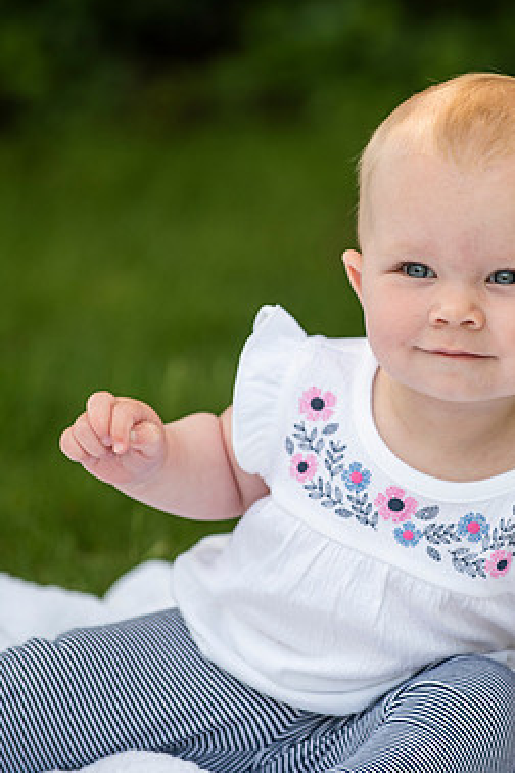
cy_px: 388
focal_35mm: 307
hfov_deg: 4.5
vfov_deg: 6.7
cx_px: 429
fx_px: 6587
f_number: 4
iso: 160
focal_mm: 200
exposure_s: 1/250
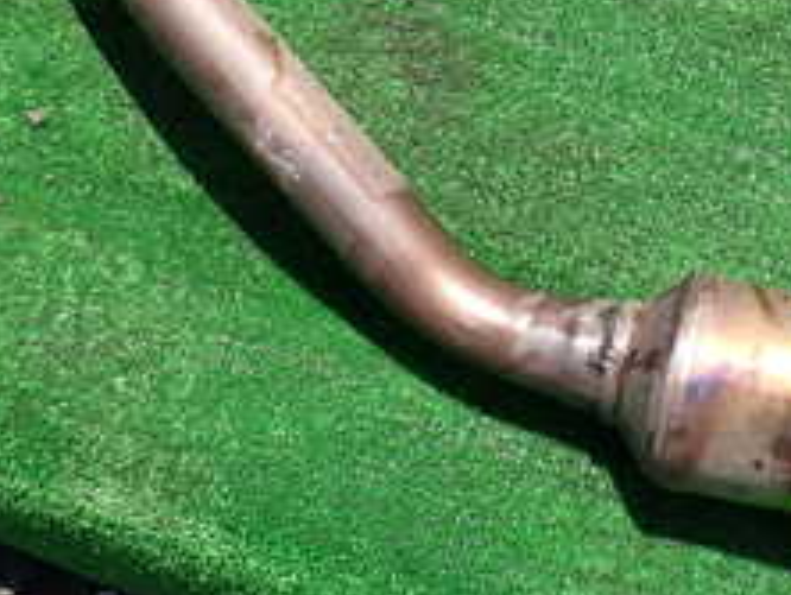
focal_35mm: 81
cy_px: -21
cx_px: 542
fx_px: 1853
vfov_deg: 17.7
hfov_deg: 24.0
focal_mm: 5.4
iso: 100
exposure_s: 1/640
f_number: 3.2
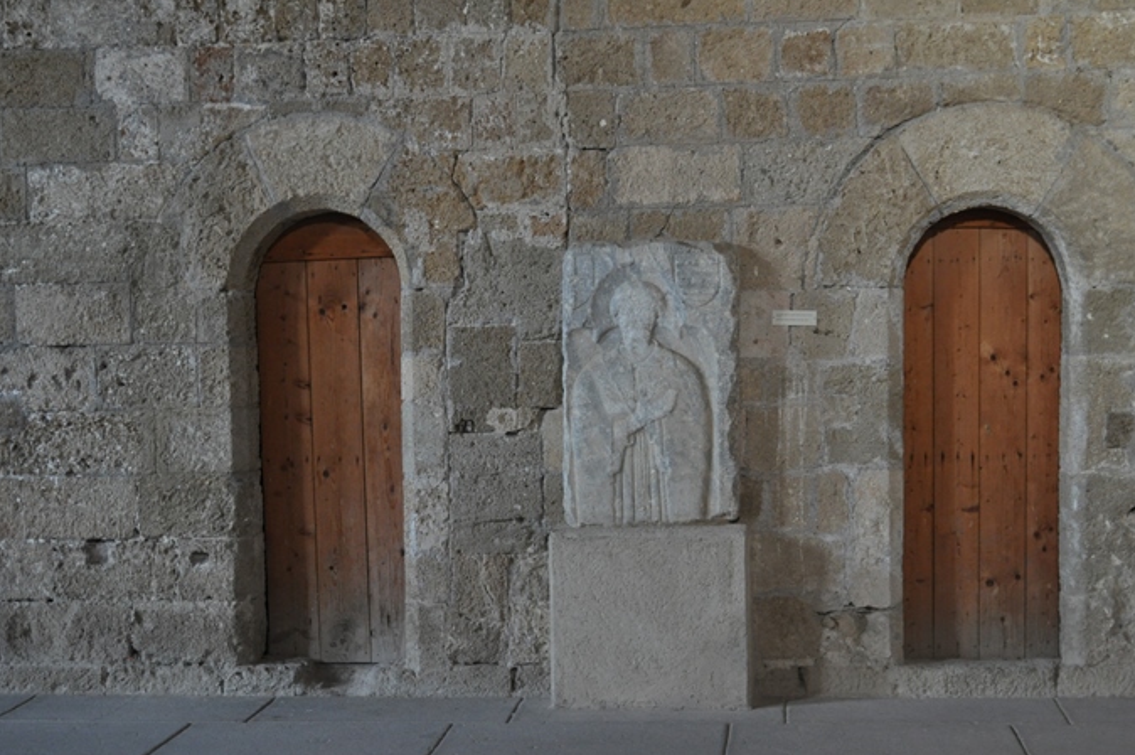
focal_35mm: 55
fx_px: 1732
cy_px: 426
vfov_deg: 24.6
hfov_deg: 36.3
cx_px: 610
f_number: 4.8
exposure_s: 1/30
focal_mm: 32
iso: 1000
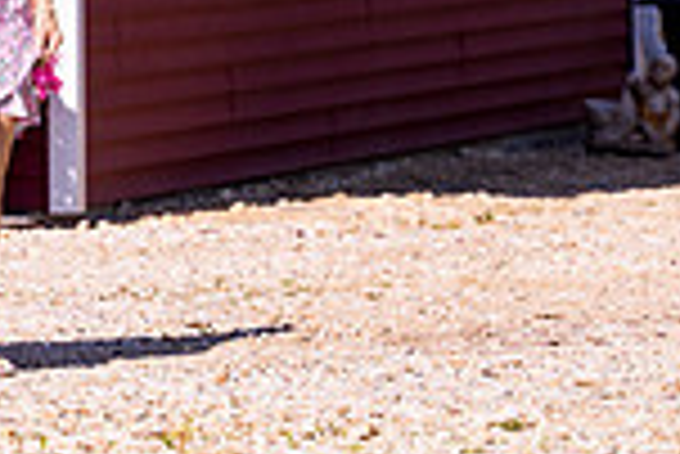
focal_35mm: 575
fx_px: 10871
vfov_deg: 2.4
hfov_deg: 3.6
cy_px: 146
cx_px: -90
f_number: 4
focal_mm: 150
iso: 125
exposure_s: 1/1250
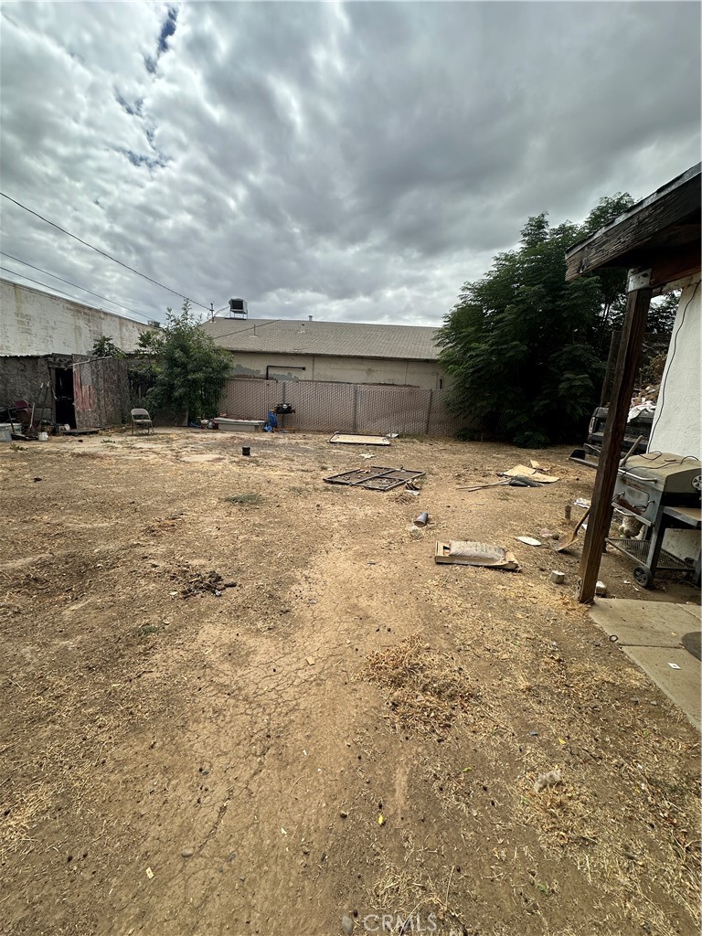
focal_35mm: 14
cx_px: 351
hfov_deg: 85.7
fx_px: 379
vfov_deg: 102.1
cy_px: 468
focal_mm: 2.22
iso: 50
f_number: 2.2
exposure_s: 1/2304
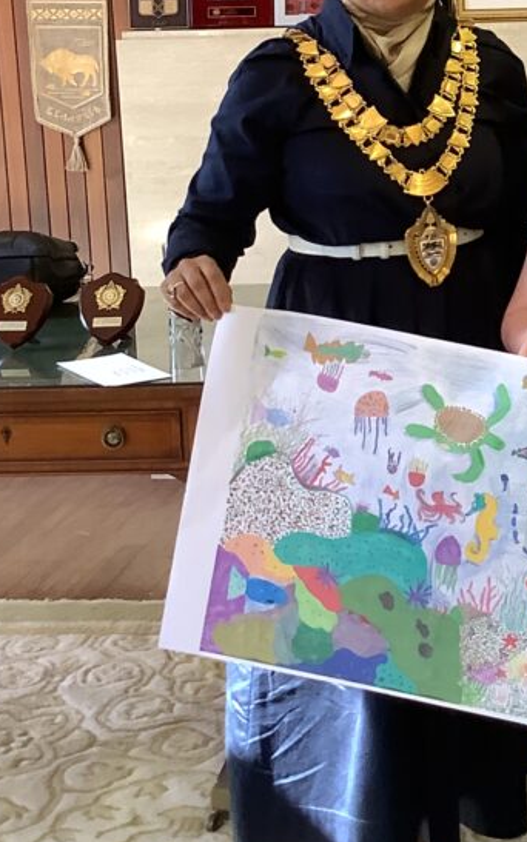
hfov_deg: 17.4
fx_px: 1677
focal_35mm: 73
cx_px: 532
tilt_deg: -6.9
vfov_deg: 27.8
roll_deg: +1.9
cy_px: 219
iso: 160
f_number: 2.4
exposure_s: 1/50
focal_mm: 3.3
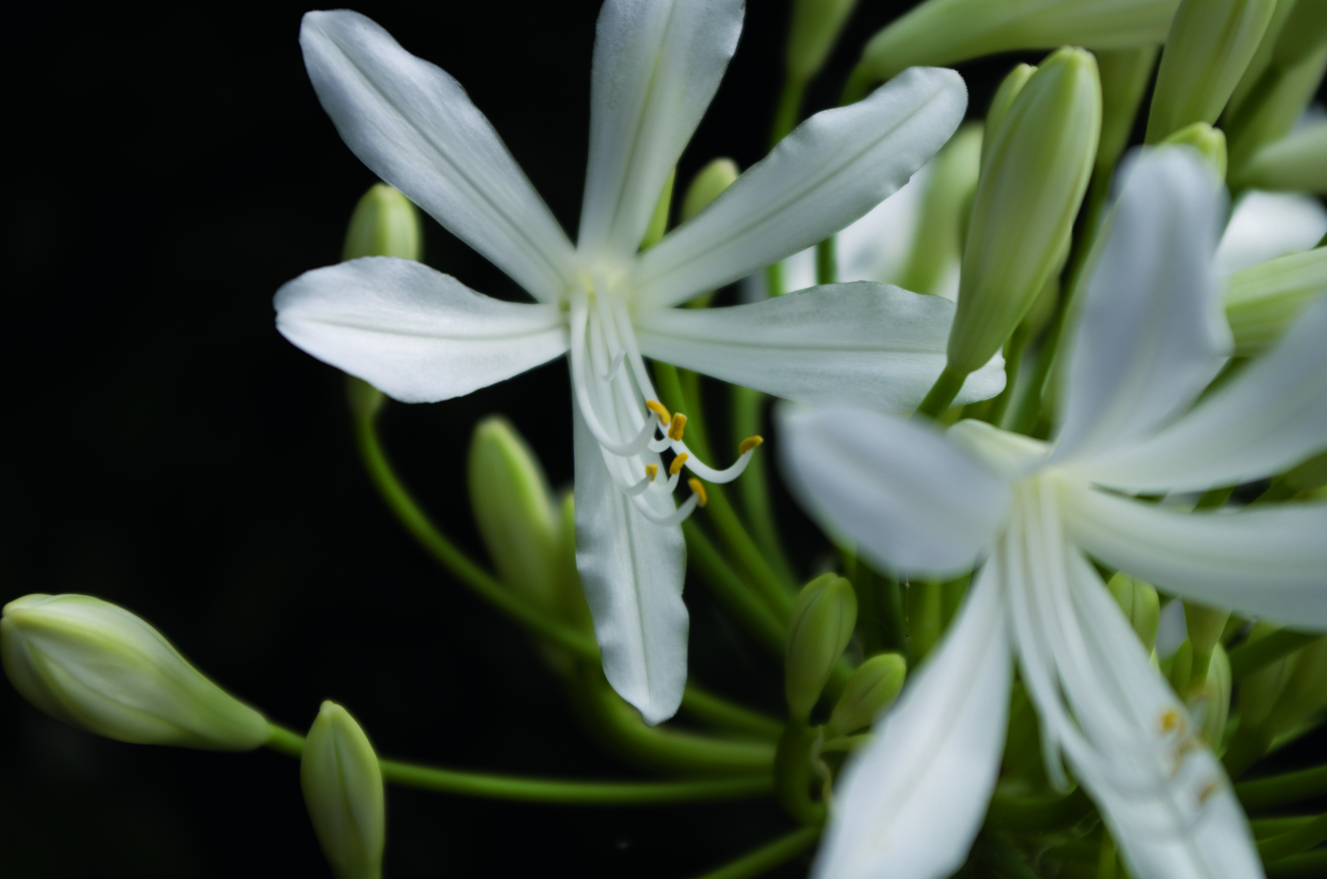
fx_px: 3016
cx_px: 664
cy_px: 440
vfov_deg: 16.6
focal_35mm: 82
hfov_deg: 24.8
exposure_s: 1/800
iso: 200
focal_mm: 55
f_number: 5.6
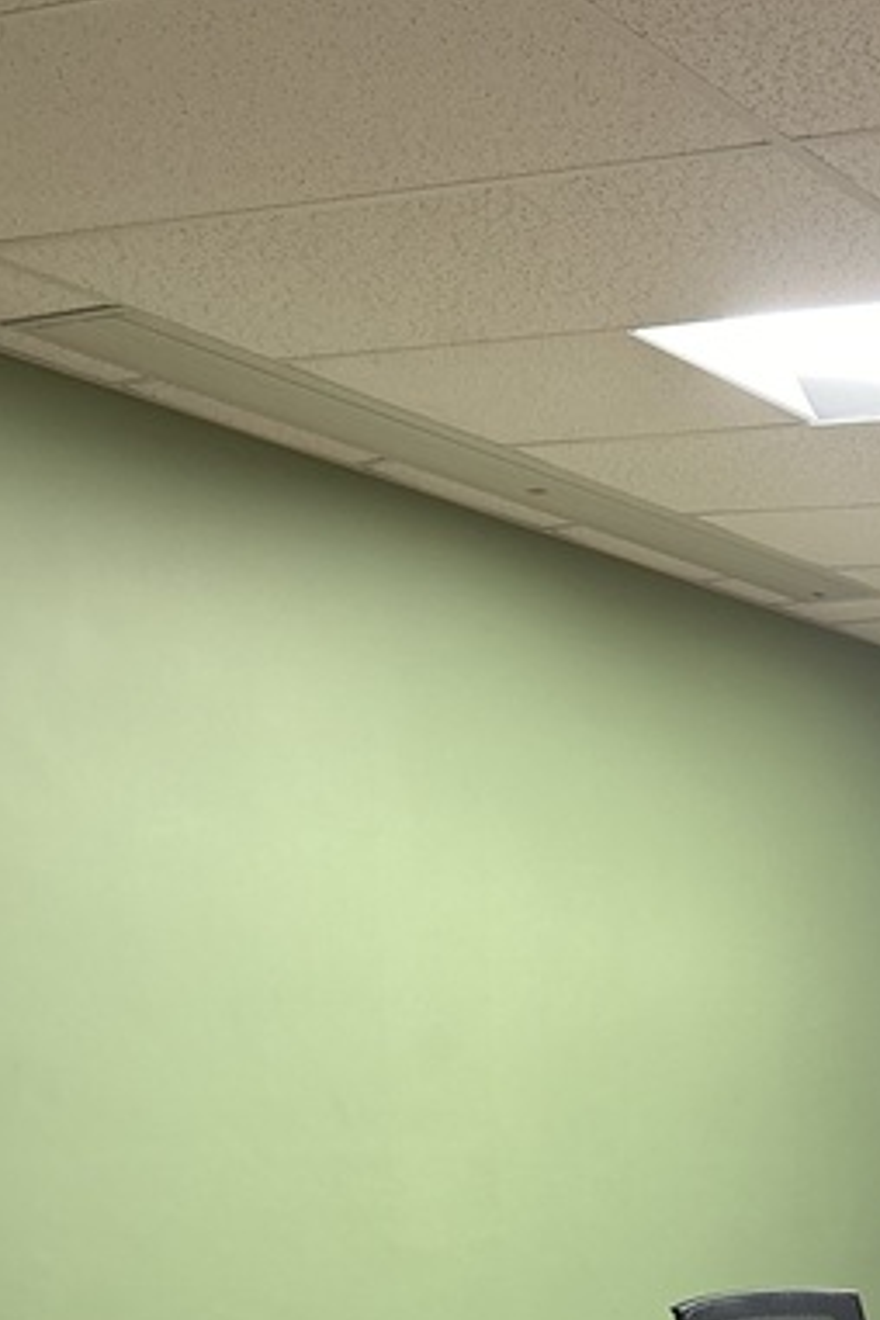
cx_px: 1008
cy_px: 1438
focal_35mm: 71
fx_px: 2603
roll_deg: -0.9
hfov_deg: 18.4
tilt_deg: -9.3
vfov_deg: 26.3
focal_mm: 5.7
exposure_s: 1/60
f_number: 1.5
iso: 100
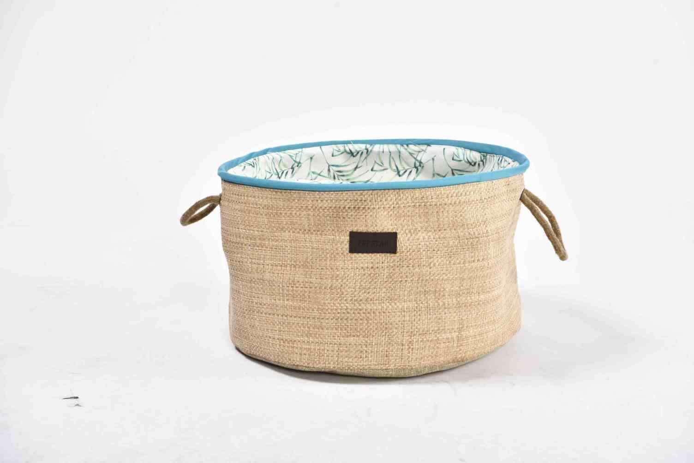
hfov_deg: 28.8
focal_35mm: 70
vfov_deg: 19.5
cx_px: 347
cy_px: 232
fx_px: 1350
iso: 320
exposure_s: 1/125
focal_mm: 70
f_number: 10
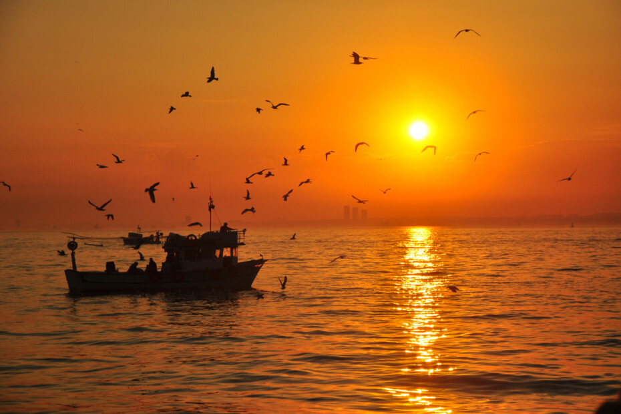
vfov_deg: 15.7
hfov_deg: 23.4
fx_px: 1501
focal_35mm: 87
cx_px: 310
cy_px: 207
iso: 200
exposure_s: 1/4000
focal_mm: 58
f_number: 5
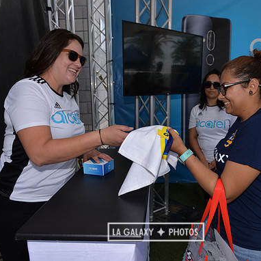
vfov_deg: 52.5
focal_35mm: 31
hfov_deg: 52.2
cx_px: 156
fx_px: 264
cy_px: 129
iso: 100
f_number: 7.1
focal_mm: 24
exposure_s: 1/250
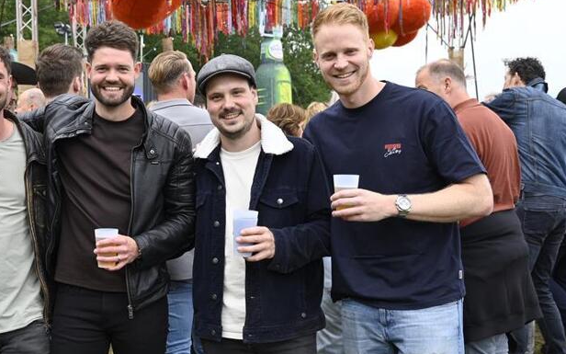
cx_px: 142
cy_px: 190
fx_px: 910
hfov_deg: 33.9
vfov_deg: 22.0
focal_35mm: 59
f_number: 5.6
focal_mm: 36
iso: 200
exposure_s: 1/250
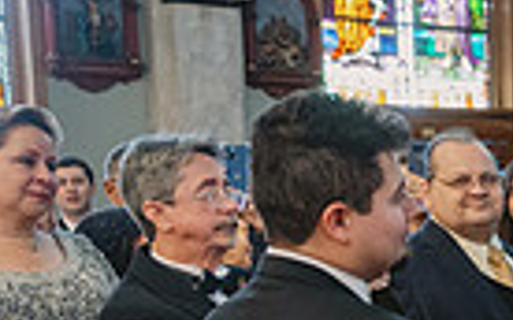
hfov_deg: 16.4
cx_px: 859
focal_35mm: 111
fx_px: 1551
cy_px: 413
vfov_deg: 11.5
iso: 2000
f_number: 2.8
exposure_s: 1/250
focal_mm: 26
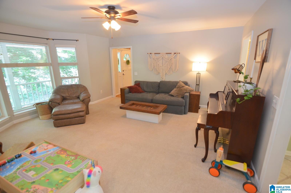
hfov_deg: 95.1
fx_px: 133
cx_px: 146
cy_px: 96
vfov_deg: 71.8
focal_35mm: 16
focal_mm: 11
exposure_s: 1/45
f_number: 3.3
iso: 800
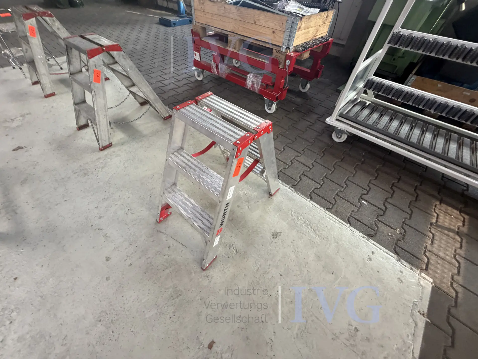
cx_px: 239
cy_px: 180
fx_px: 193
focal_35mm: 14
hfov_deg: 102.1
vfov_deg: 85.7
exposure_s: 1/105
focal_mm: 2.22
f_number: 2.2
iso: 320
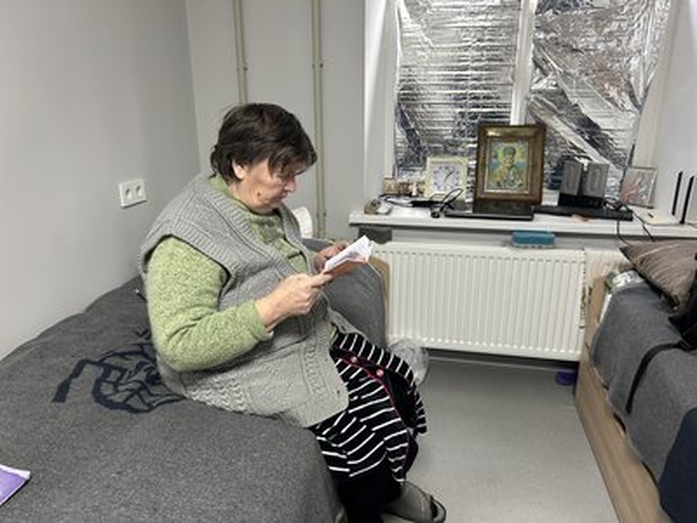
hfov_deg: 67.3
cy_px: 262
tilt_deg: -17.8
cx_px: 348
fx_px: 524
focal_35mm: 26
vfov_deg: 53.1
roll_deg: +1.0
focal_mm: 5.7
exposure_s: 1/50
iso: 200
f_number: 1.5
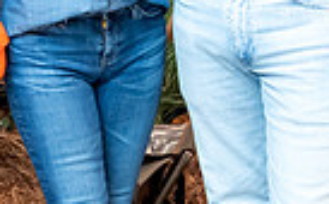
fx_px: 1655
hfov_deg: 11.2
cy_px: -208
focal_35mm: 185
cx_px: -38
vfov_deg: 6.8
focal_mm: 42
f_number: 5
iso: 3200
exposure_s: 1/100
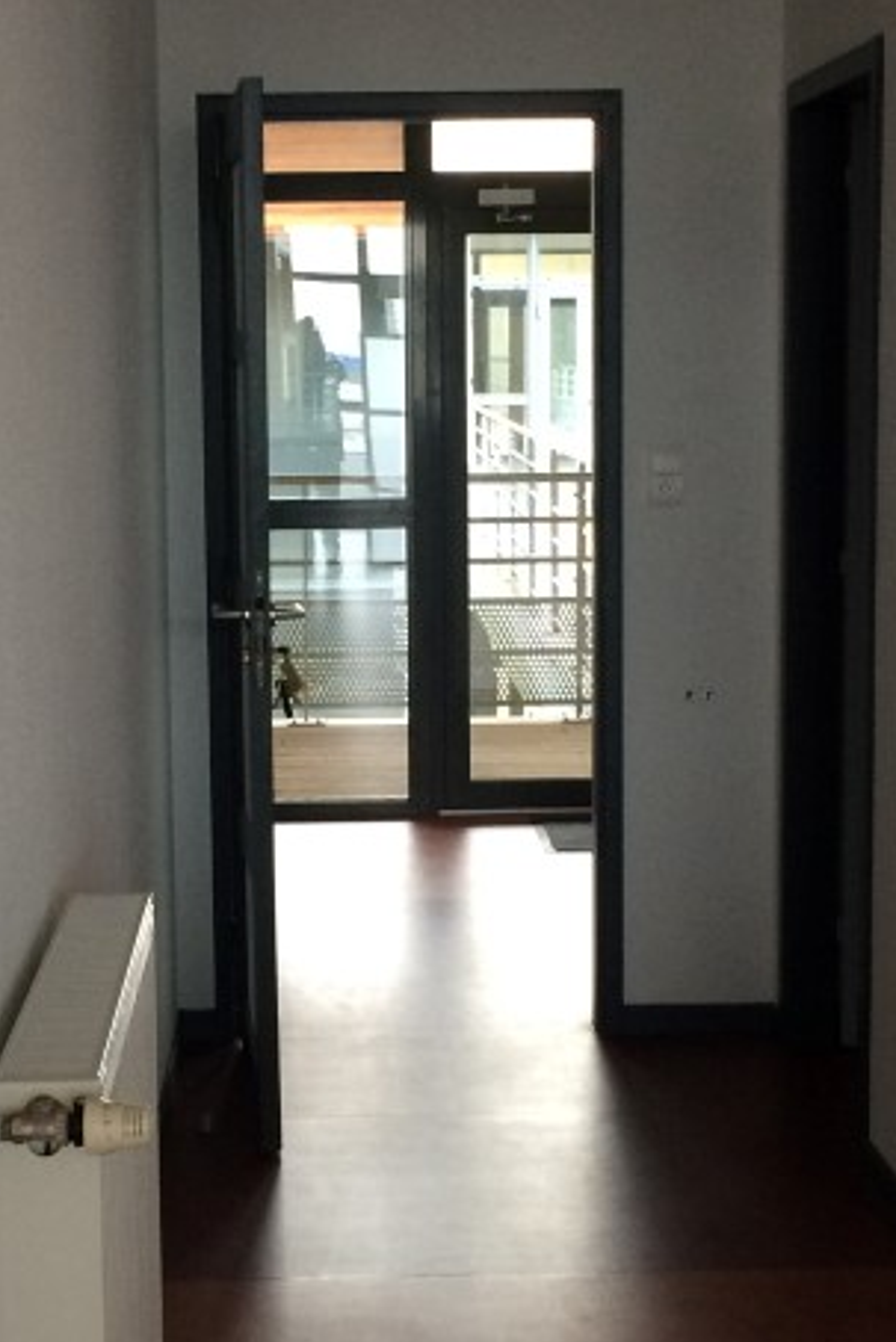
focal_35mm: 68
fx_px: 2537
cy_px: 680
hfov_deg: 20.0
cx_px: 376
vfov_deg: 29.6
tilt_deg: -8.5
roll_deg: +3.3
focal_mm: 4.15
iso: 160
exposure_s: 1/33
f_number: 2.2
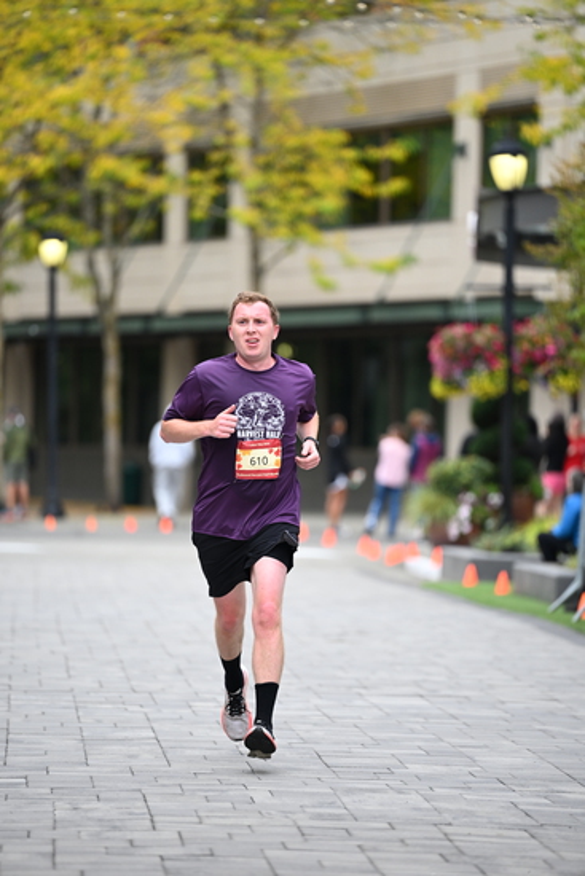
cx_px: 292
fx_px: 4872
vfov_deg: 10.3
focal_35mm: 200
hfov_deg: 6.9
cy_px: 438
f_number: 2.8
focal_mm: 200
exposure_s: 1/2000
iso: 800
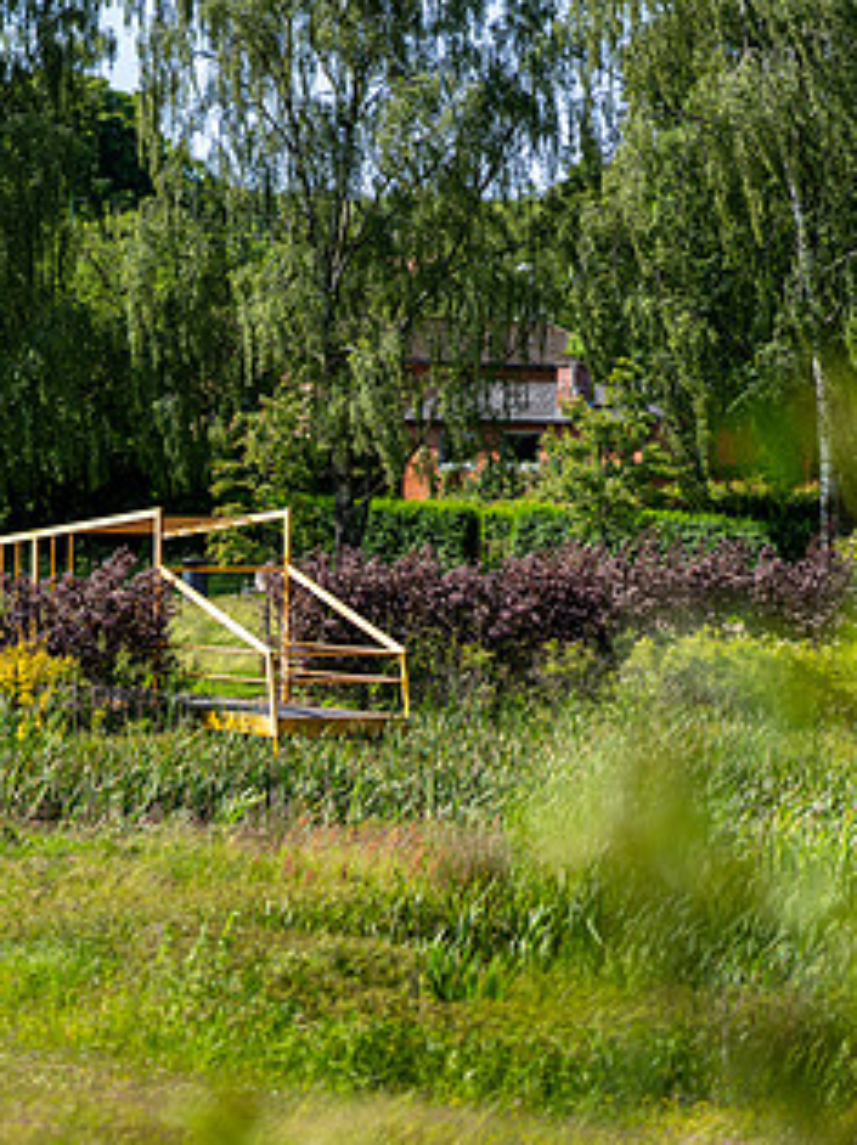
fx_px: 4991
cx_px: -29
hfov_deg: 9.7
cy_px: 665
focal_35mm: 151
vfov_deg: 13.1
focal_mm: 85
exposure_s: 1/2500
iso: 50
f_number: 1.4
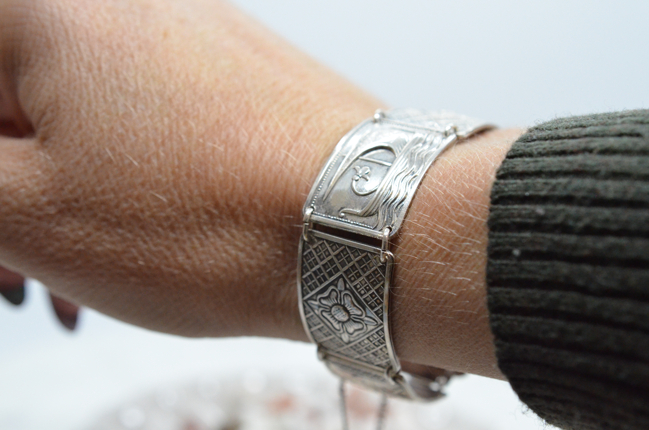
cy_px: 215
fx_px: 1079
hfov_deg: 33.5
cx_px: 324
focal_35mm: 60
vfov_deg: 22.5
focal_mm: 40
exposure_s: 1/1000
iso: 4000
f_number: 6.3
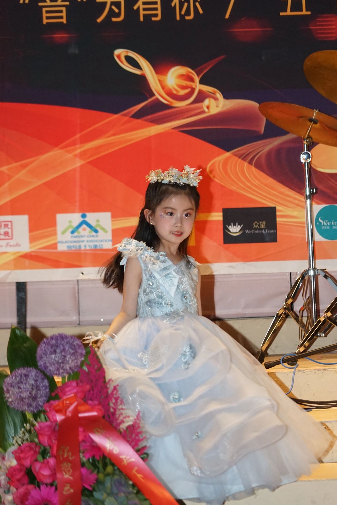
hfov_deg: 5.2
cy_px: 257
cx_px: 179
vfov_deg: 7.8
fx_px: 3691
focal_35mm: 263
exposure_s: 1/100
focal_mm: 237
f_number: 6.3
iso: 3200
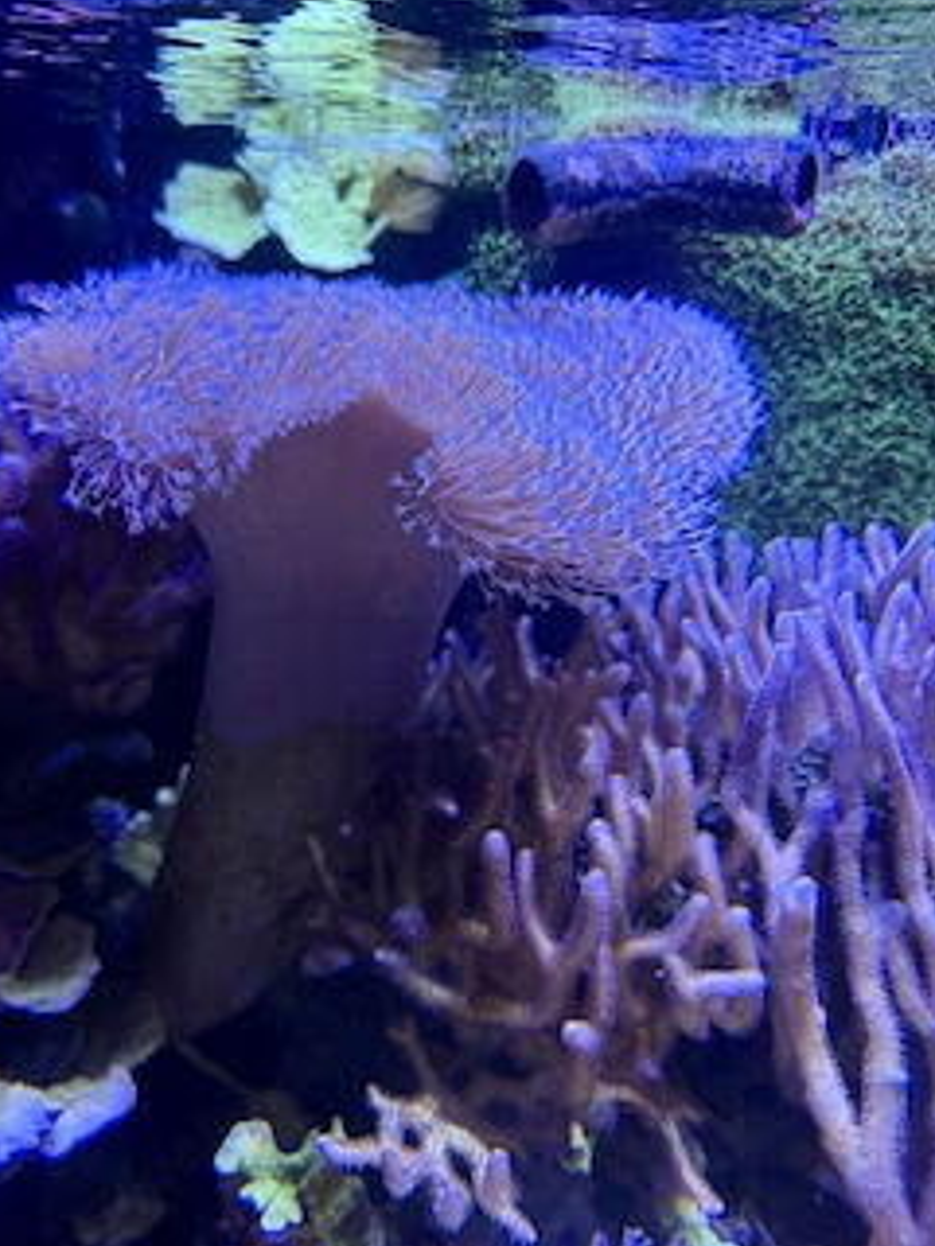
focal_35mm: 30
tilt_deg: -13.5
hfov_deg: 46.5
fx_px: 1080
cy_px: 592
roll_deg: -1.2
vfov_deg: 59.9
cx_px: 362
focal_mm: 6.76
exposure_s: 1/250
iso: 64
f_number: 1.78
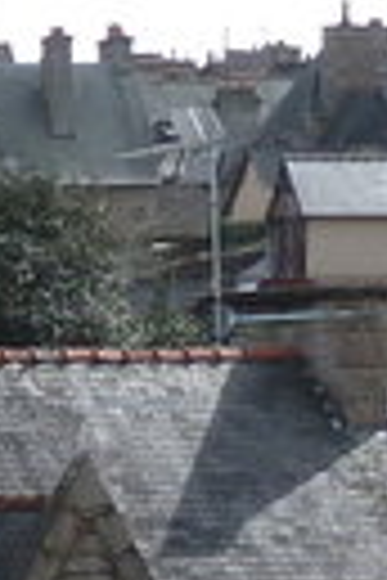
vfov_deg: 7.2
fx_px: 4531
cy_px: 791
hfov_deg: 4.5
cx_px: -1076
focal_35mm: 281
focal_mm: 4.7
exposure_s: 1/500
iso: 80
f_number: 4.5
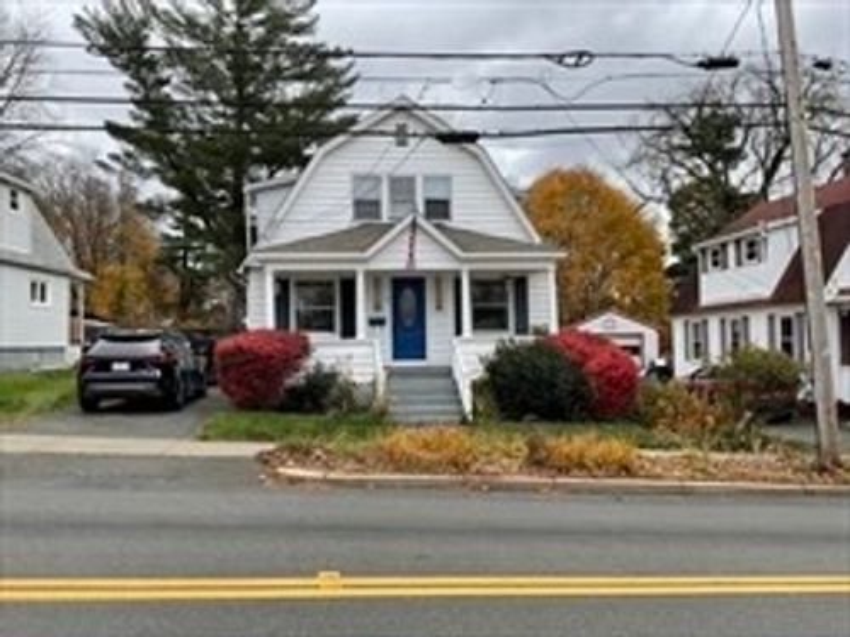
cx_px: 425
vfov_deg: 48.2
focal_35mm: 29
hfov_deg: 61.7
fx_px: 712
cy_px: 318
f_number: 1.8
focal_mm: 3
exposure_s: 1/409
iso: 16
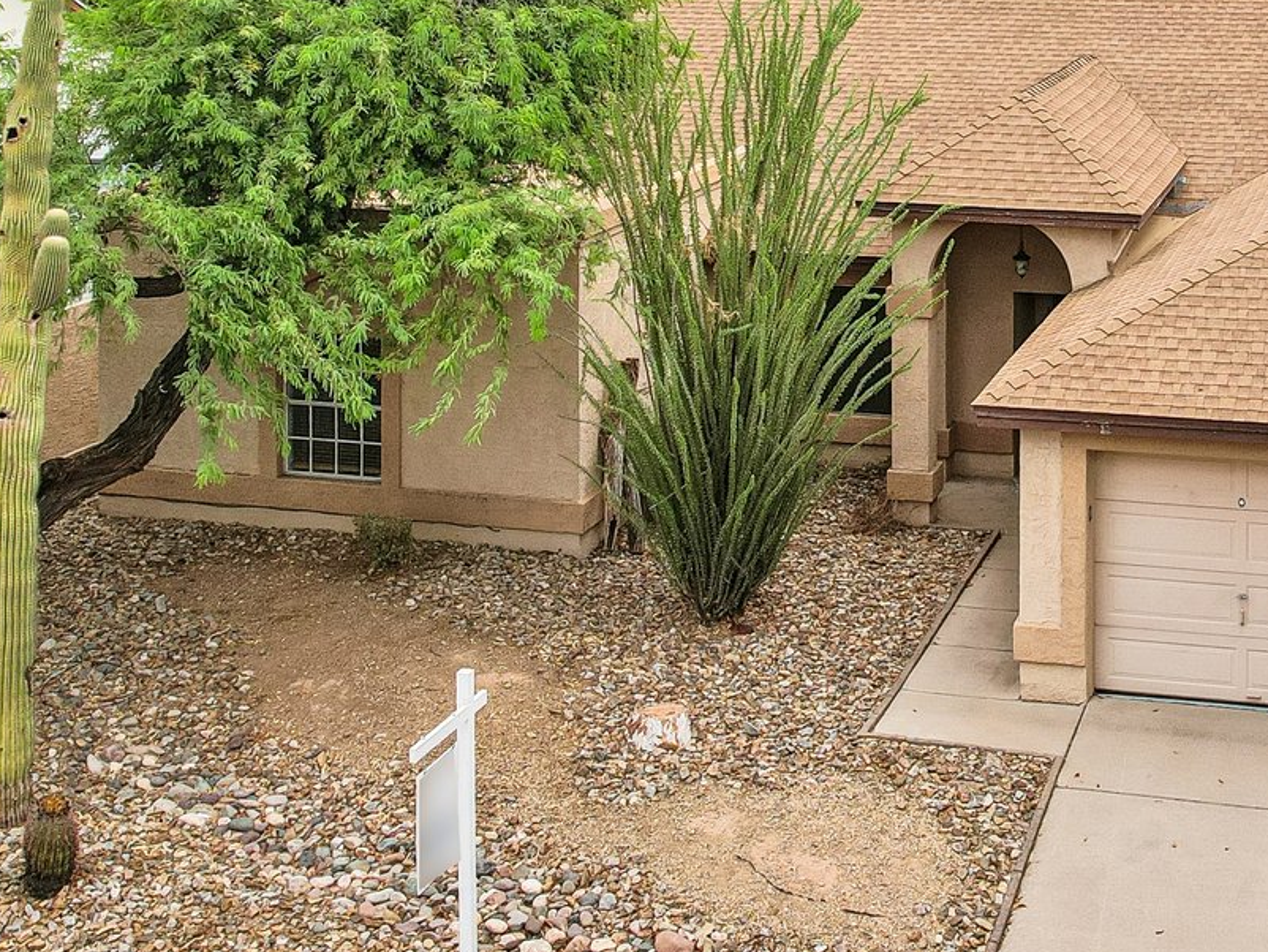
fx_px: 1979
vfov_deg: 26.7
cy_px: 257
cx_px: 963
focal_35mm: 54
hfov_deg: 34.7
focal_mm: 8.4
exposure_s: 1/160
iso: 100
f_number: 2.8
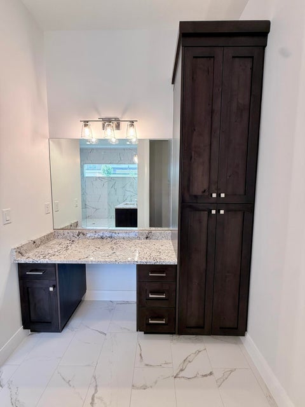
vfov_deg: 102.1
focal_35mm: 14
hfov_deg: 85.7
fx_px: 164
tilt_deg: -5.2
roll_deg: -0.1
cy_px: 204
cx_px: 152
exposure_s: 1/120
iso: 100
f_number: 2.2
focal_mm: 2.22
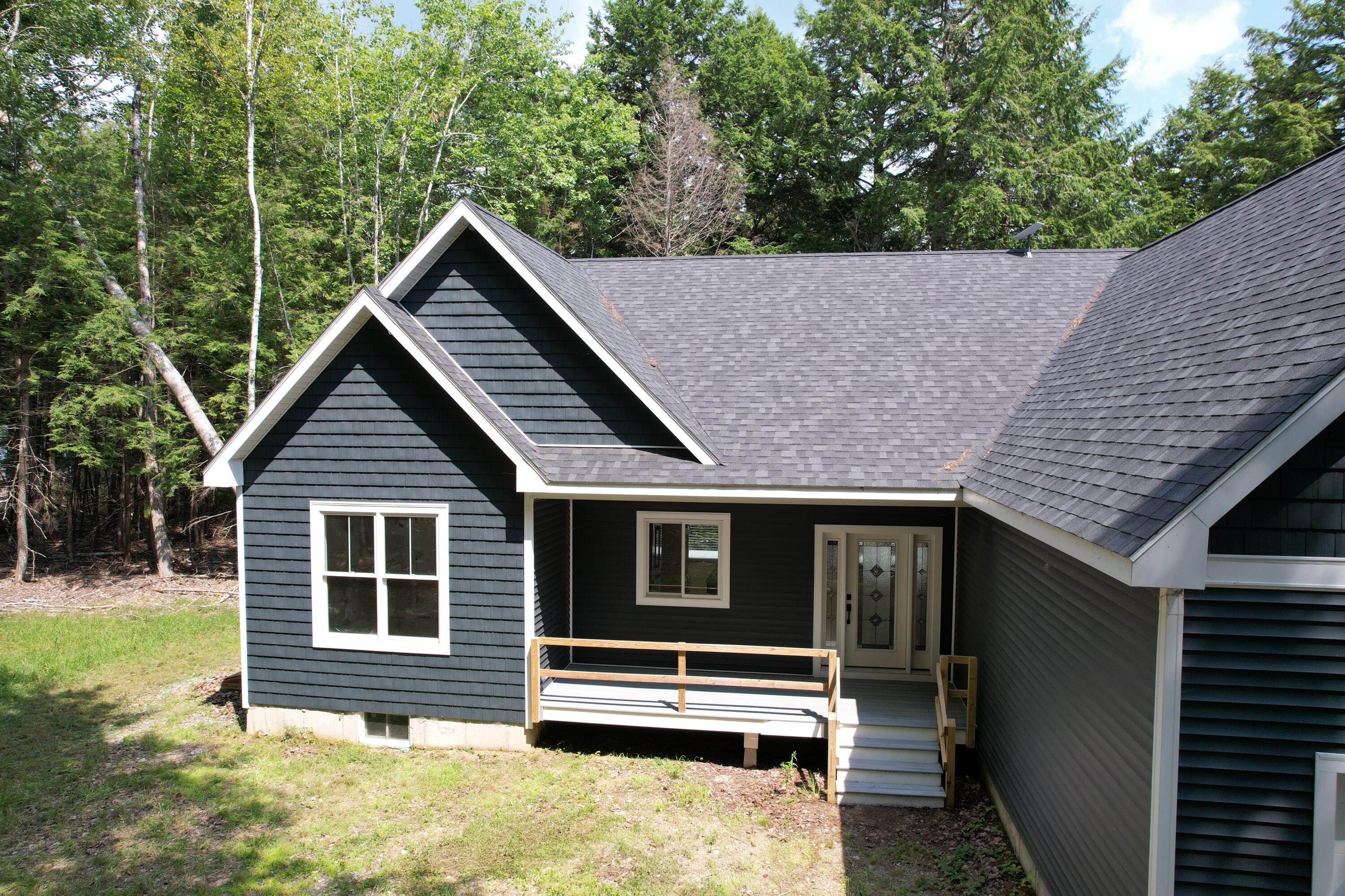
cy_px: 448
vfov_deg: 57.2
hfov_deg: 78.6
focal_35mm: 22
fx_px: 822
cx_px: 672
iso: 110
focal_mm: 8.38
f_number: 2.8
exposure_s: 1/725
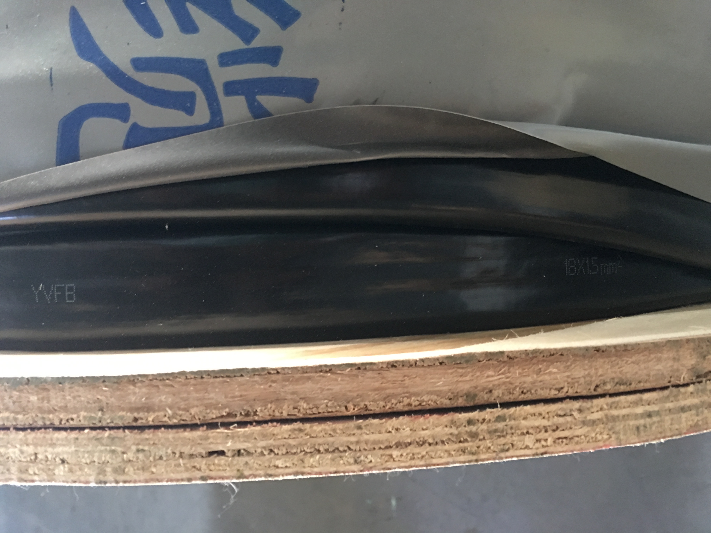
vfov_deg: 48.2
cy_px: 266
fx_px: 596
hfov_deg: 61.7
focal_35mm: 29
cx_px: 356
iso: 125
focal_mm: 4.15
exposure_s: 1/8
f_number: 2.2
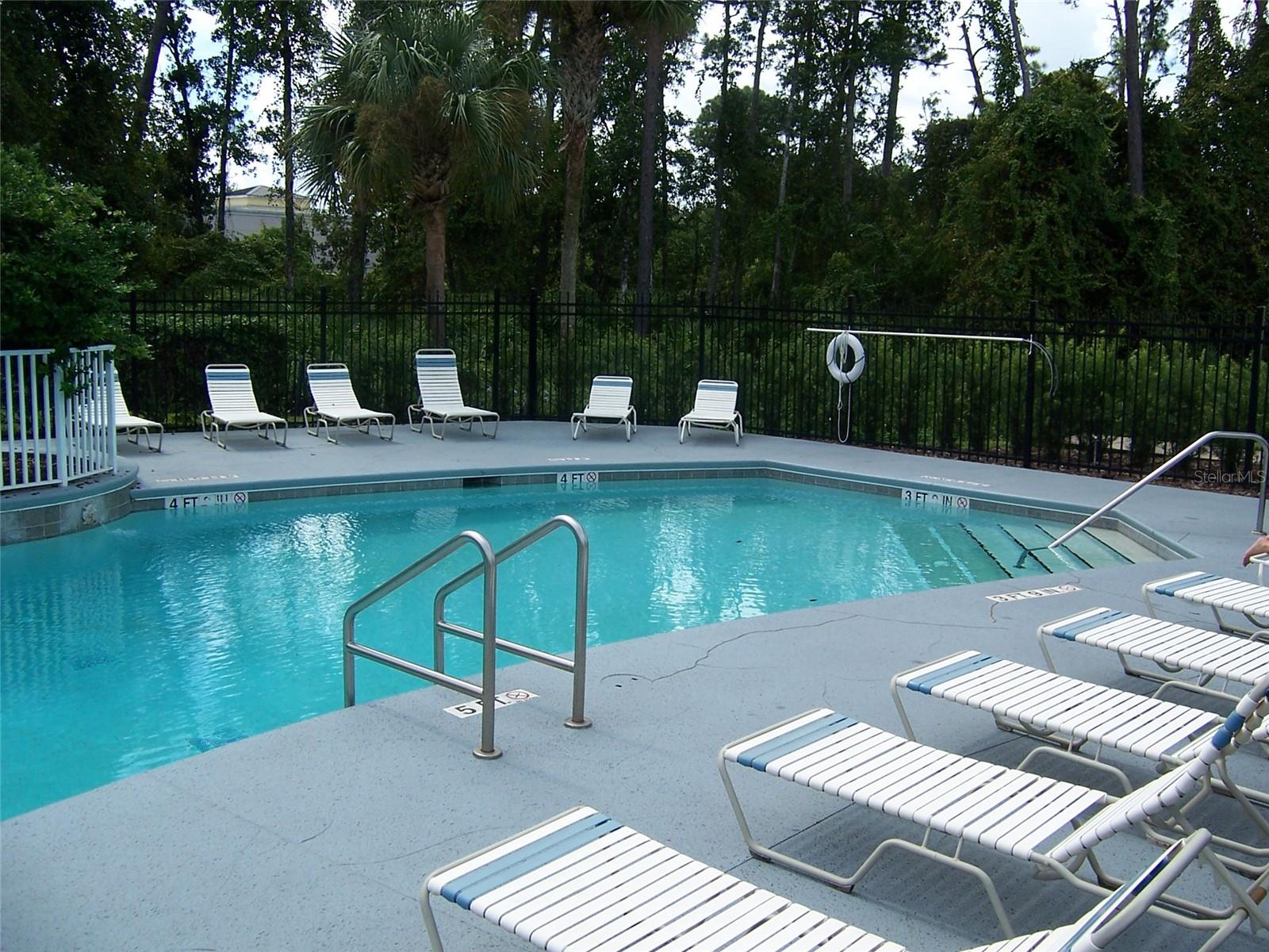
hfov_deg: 55.4
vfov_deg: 42.9
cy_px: 476
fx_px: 1210
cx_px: 634
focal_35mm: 33
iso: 80
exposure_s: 1/750
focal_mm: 5.5
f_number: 3.4
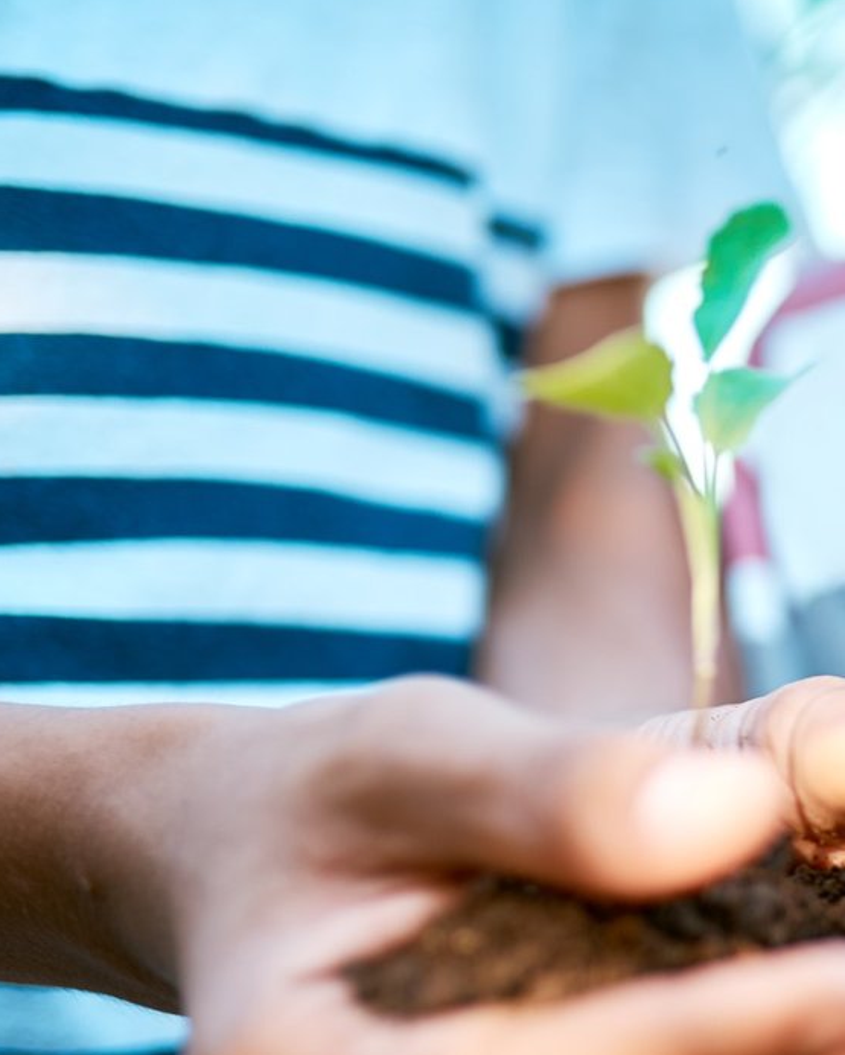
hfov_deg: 15.5
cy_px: 967
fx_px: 2843
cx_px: 1283
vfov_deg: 20.6
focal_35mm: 91
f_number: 1.8
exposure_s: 1/320
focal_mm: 35
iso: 100
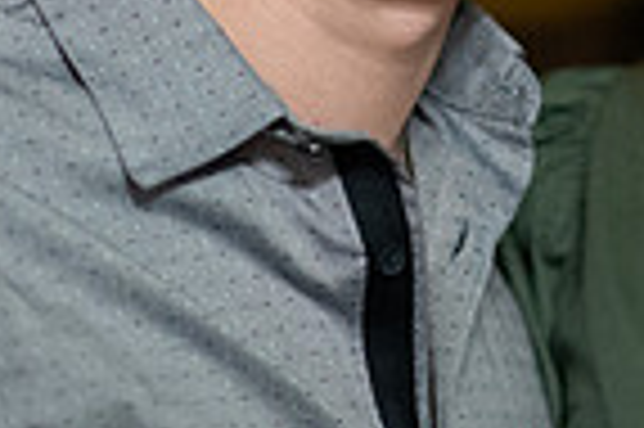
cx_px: 667
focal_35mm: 344
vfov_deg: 4.0
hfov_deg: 6.0
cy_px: -297
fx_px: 6147
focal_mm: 85
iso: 6400
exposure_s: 1/640
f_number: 1.4
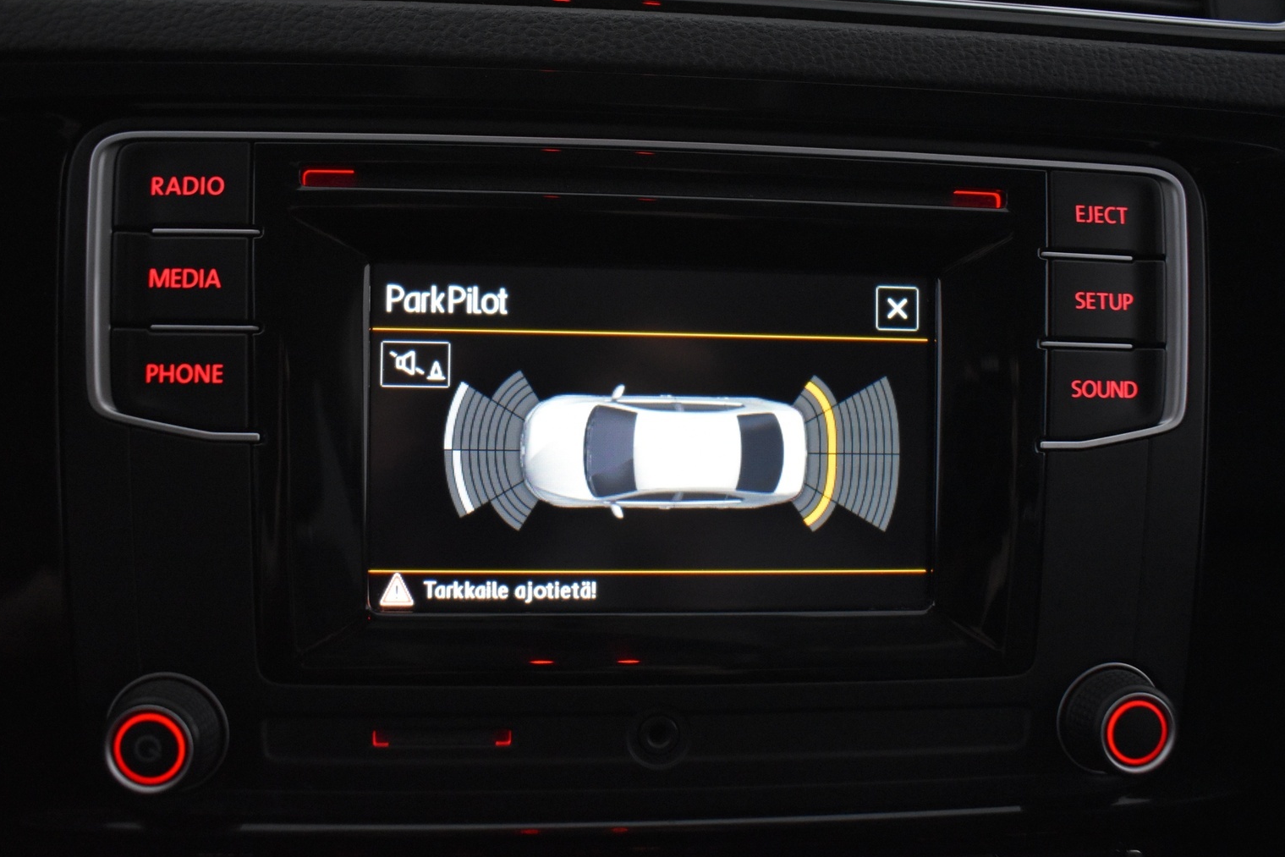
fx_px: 1142
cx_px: 623
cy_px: 432
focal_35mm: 32
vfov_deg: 41.1
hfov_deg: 58.7
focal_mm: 20
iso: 3200
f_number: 3.8
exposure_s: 1/60
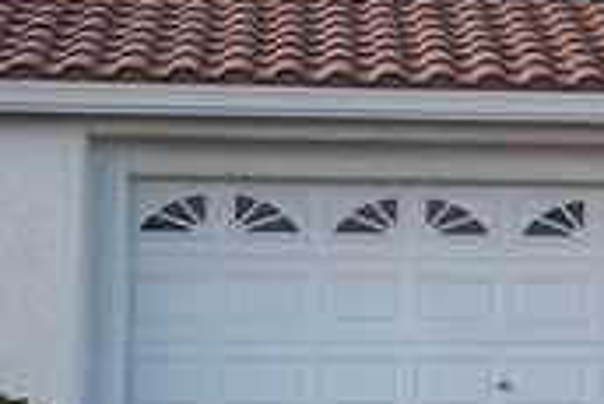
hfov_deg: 13.9
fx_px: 2435
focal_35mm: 145
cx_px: 653
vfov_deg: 9.5
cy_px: 156
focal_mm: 6.76
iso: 64
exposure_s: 1/1185
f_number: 1.78
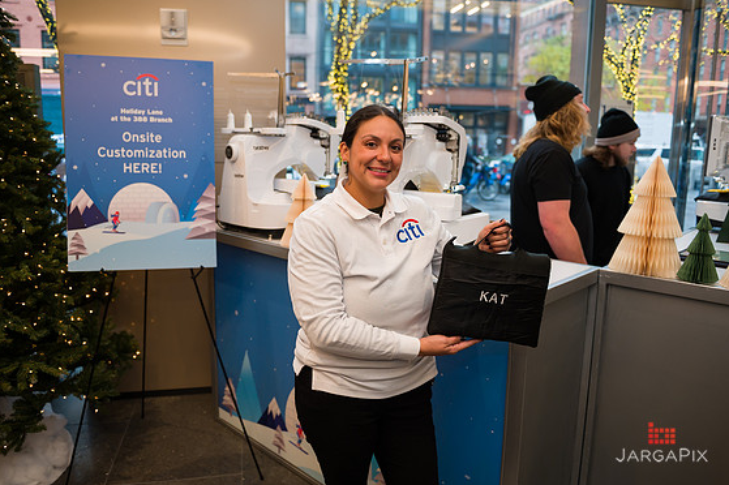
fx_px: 567
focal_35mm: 28
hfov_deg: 65.5
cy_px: 239
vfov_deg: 46.3
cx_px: 363
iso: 400
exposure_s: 1/200
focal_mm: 27
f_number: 3.2
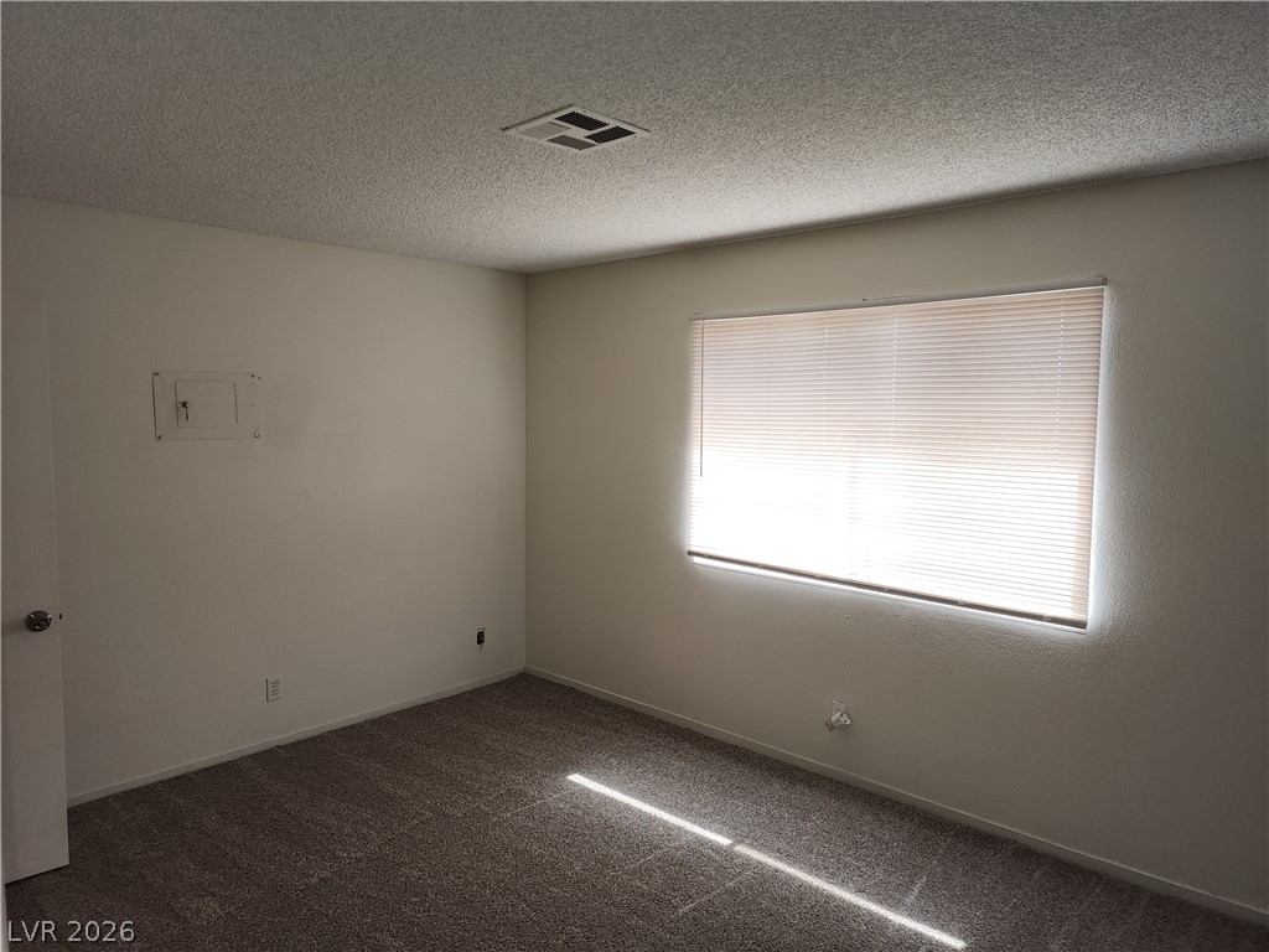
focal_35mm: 23
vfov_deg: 58.9
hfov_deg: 73.9
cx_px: 634
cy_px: 476
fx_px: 843
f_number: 1.8
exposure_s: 1/60
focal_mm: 6.4
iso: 50
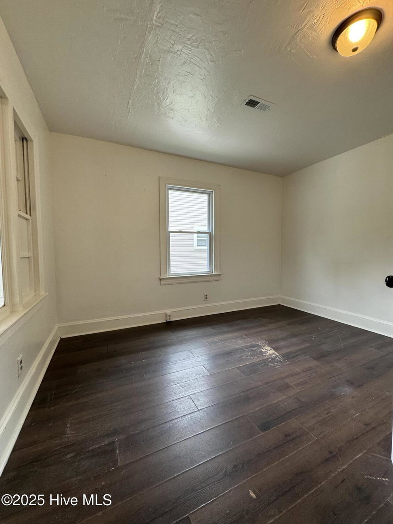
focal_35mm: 14
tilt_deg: -4.1
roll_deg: +0.9
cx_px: 196
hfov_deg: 85.7
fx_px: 212
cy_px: 262
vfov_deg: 102.1
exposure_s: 1/120
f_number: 2.2
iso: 160
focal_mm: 2.22
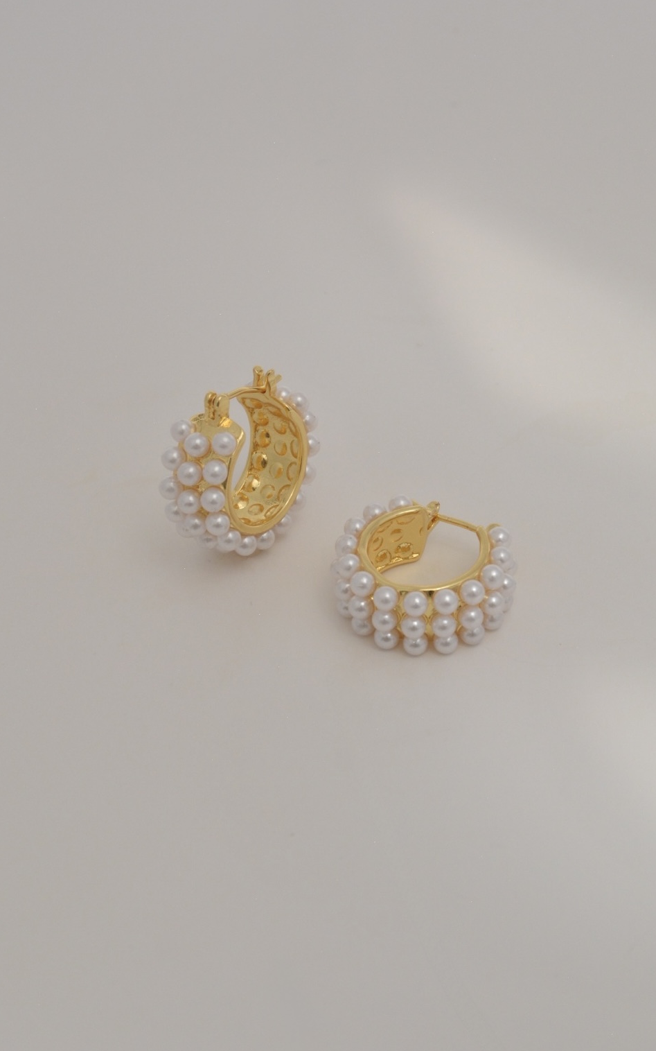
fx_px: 3749
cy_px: 515
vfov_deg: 15.9
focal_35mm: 131
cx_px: 326
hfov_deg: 10.0
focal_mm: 62
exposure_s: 1/2000
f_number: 11
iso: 500
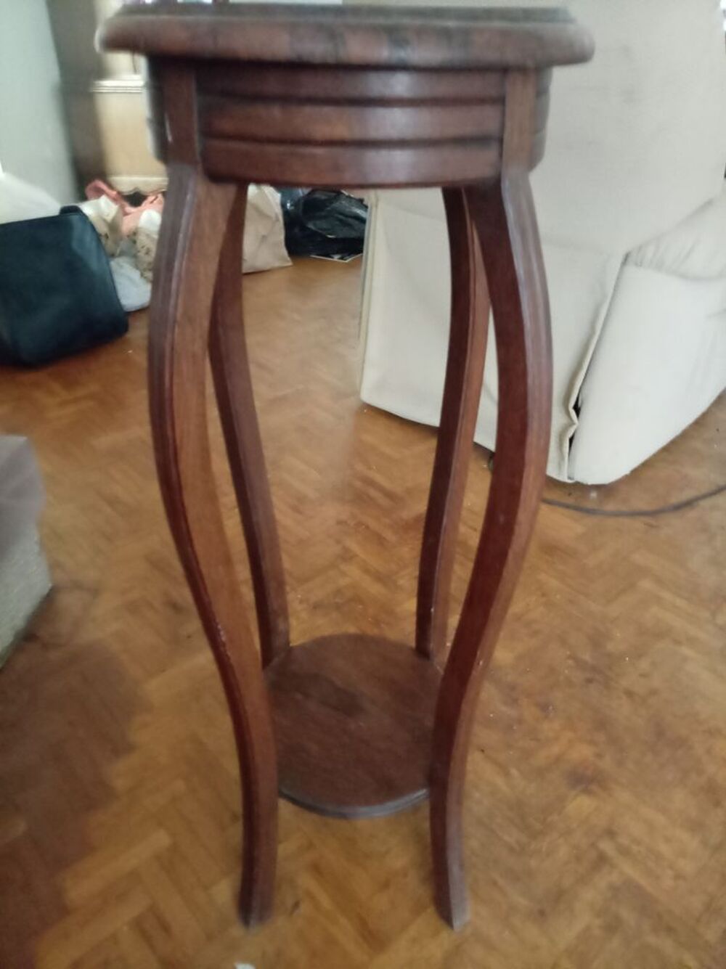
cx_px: 363
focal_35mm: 25
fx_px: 700
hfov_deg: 54.8
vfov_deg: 69.4
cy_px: 484
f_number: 1.8
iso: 3306
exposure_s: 1/16.7
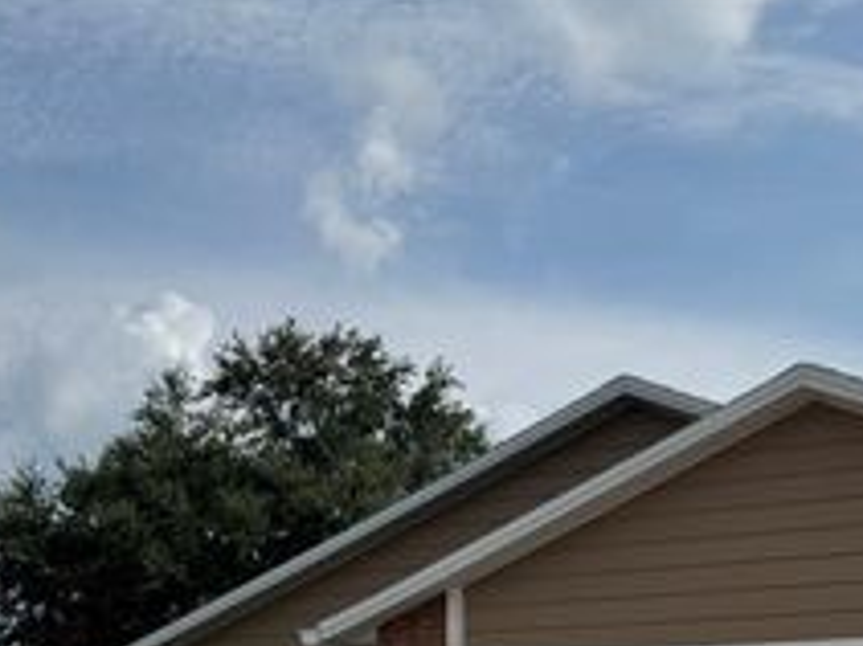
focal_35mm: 57
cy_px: 742
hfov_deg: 33.5
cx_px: 577
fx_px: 1420
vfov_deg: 23.7
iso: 80
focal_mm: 6.76
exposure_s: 1/7937
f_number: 1.78
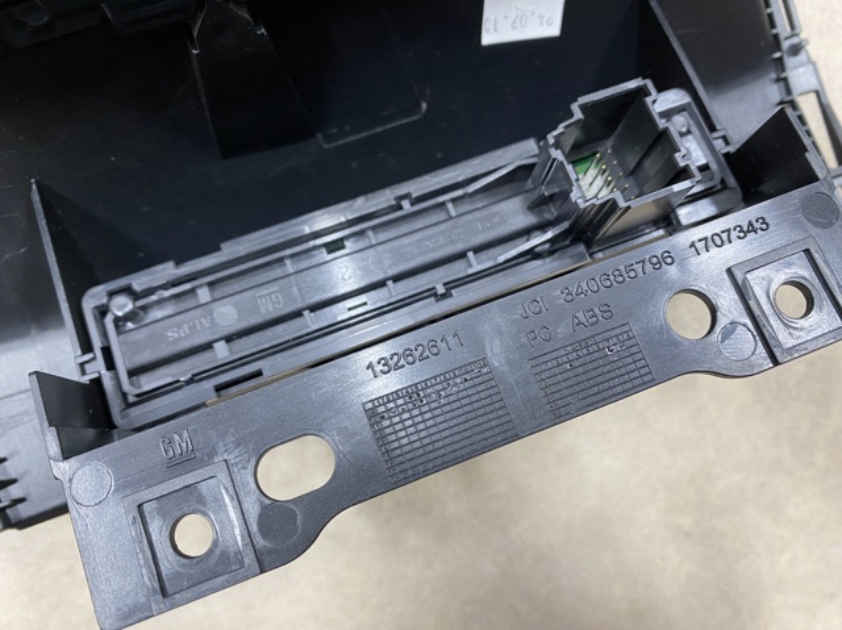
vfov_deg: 54.8
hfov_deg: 69.4
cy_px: 315
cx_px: 421
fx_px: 608
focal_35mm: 25
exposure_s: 1/50
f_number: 1.8
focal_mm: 4.25
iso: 64
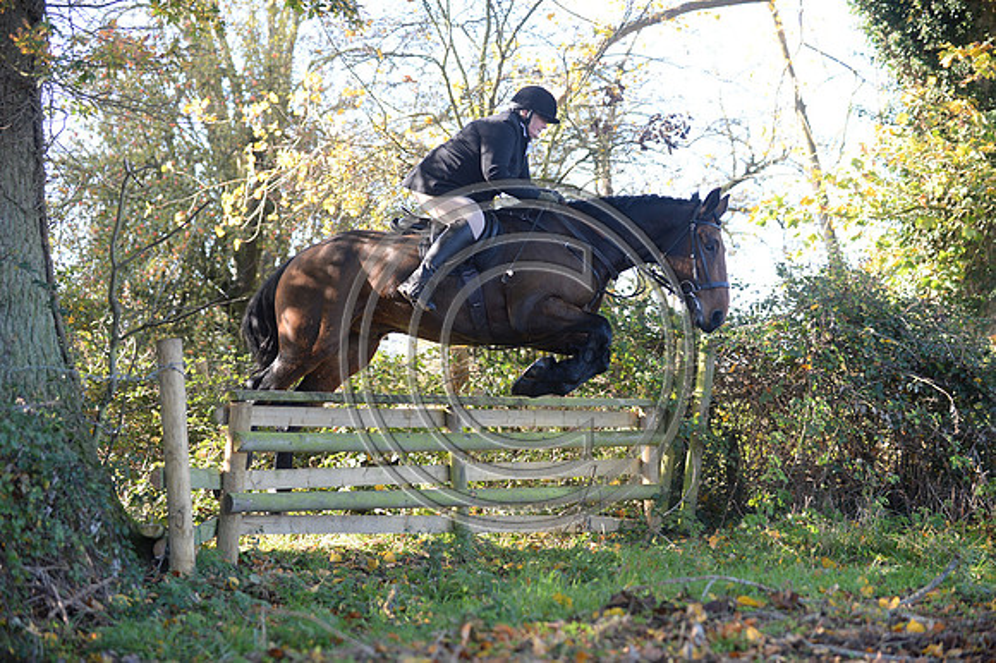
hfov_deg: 28.9
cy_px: 332
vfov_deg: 19.4
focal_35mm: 70
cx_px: 498
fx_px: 1935
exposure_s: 1/1000
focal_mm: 70
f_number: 2.8
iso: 1000
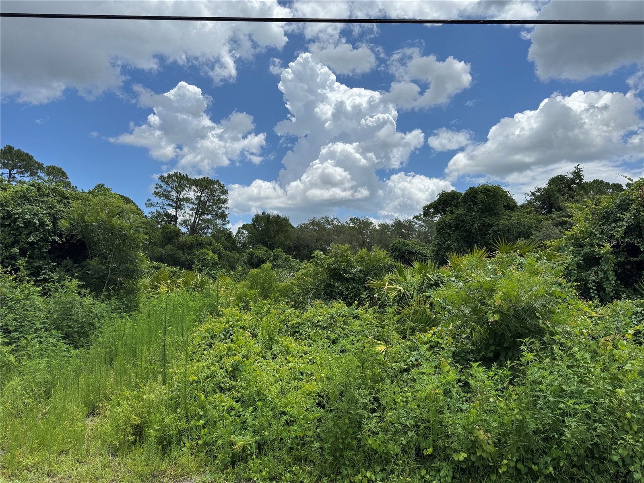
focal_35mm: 24
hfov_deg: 71.6
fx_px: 446
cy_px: 242
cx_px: 322
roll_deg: +0.0
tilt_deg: +5.8
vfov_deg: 56.8
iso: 80
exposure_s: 1/7092
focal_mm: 6.76
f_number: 1.78
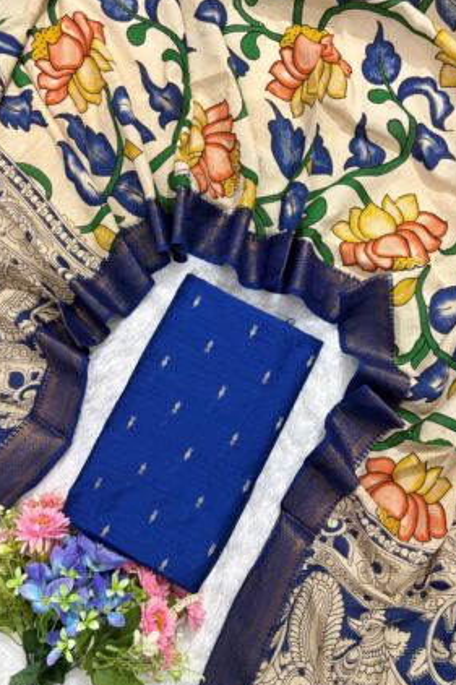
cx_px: 249
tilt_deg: -86.8
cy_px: 350
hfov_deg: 46.3
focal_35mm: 28
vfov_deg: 65.5
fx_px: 532
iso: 200
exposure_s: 1/50
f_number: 1.6
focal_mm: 5.96
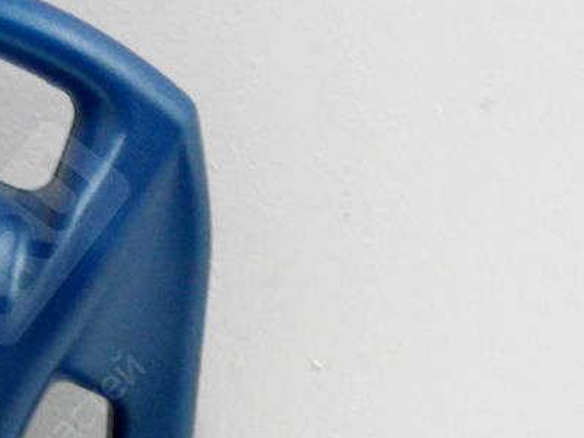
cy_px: 426
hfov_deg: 22.5
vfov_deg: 18.0
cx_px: -121
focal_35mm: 80
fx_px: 1350
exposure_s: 1/40
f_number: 3.5
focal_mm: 5.8
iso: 400
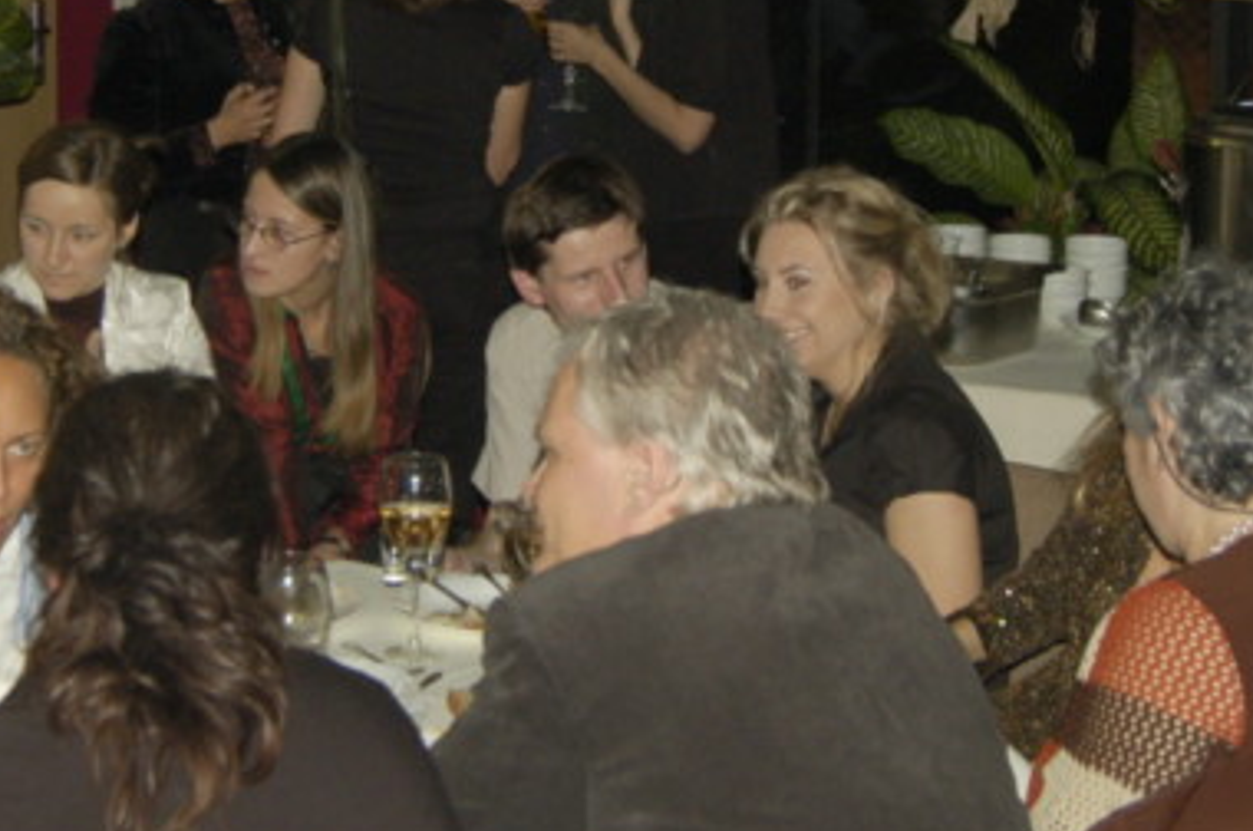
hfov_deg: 22.9
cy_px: 99
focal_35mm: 89
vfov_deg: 15.1
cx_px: 547
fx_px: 3092
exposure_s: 1/60
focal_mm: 22
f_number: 3.8
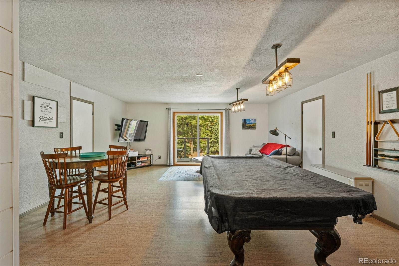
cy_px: 133
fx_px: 188
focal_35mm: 17
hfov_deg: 93.3
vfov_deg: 70.4
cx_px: 200
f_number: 8
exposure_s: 1/4
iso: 400
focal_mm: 17
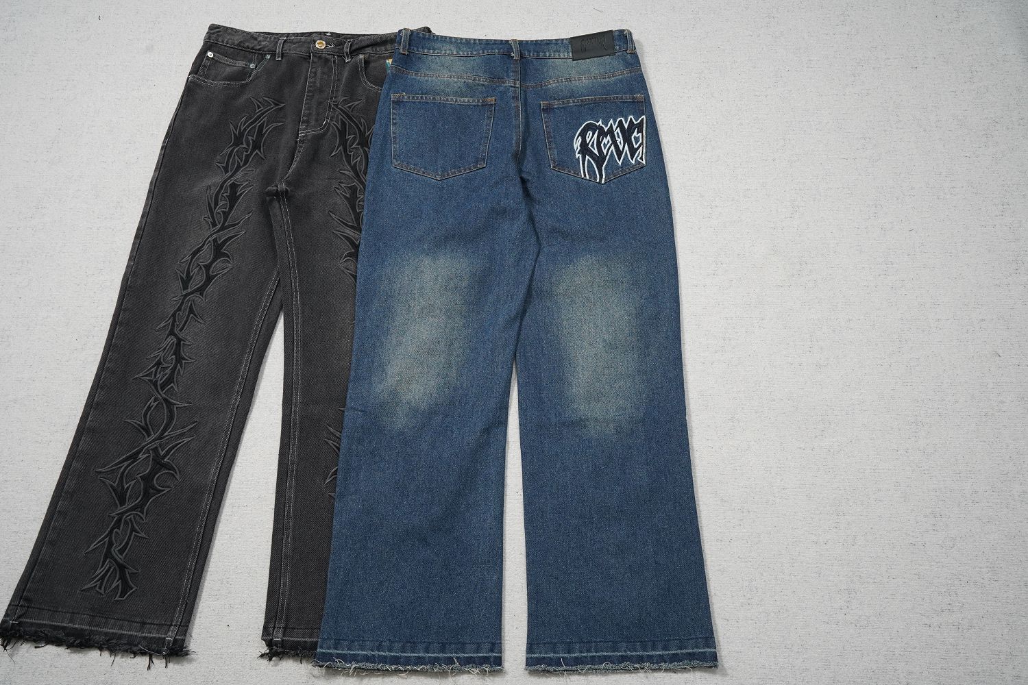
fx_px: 857
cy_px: 342
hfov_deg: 61.9
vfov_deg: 43.6
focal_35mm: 30
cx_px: 514
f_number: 10
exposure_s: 1/100
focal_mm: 30
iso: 1600
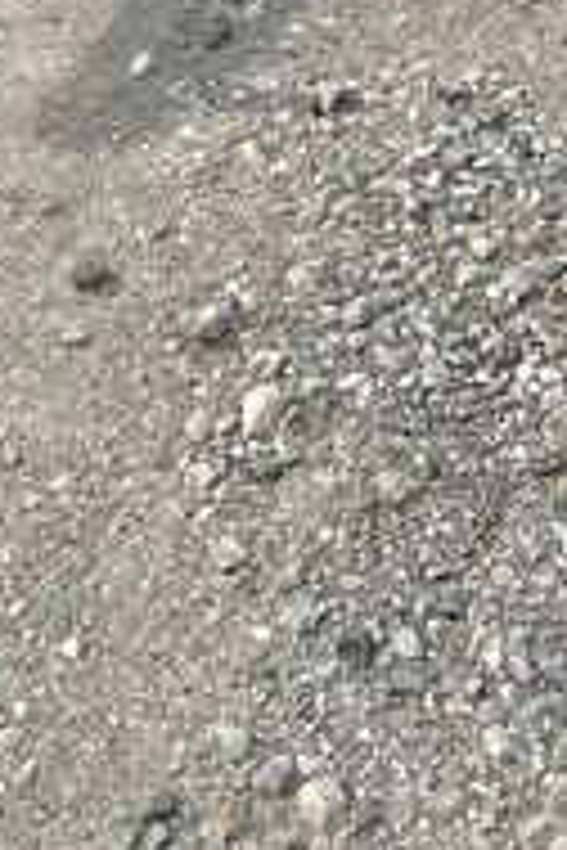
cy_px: -753
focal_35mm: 105
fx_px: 2480
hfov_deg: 13.0
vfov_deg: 16.0
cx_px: 306
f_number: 1.5
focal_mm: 5.7
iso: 50
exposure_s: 1/2457
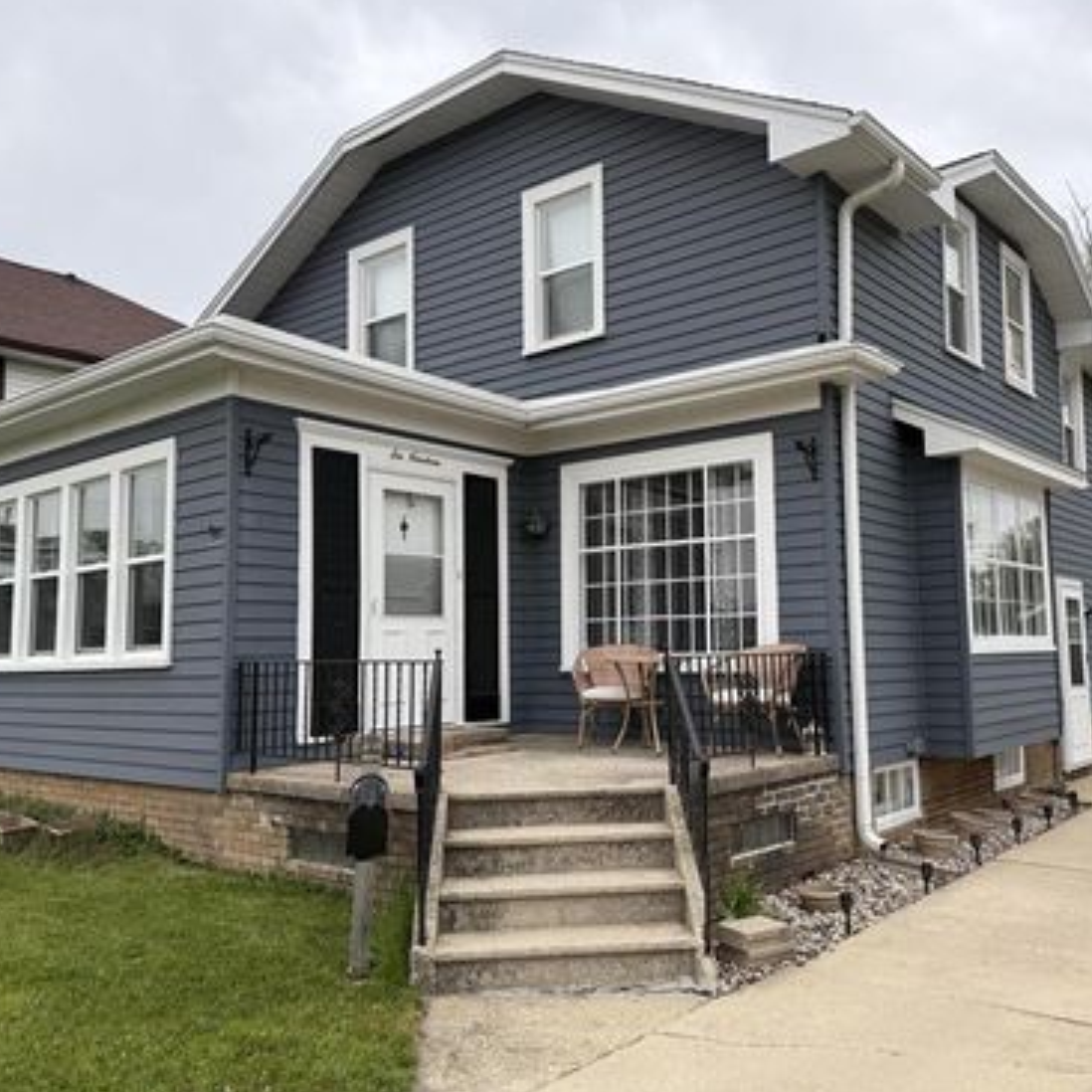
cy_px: 542
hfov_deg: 55.5
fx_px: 1035
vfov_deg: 55.6
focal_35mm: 29
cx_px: 603
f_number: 1.78
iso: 80
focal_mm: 6.76
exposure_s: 1/757
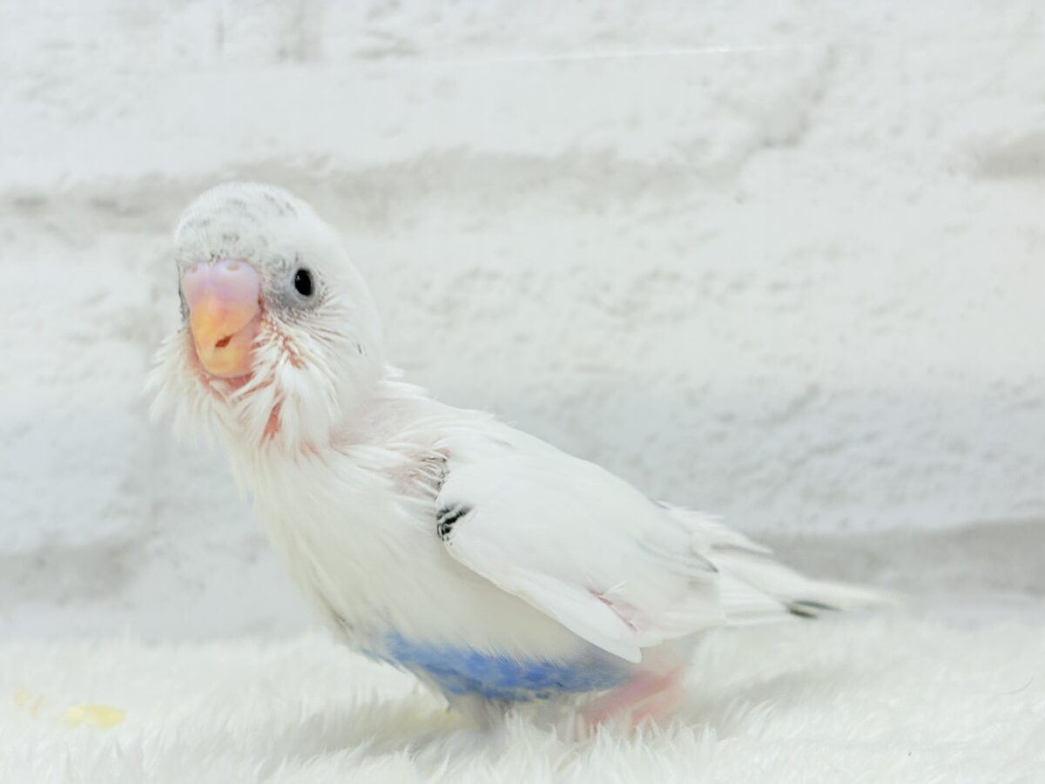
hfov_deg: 36.8
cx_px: 522
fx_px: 1570
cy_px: 392
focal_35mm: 52
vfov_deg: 28.0
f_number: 1.6
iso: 50
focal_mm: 5.96
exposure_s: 1/100
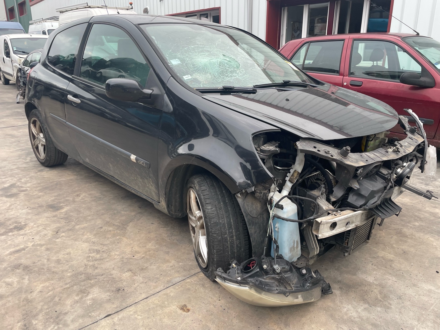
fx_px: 330
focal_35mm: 26
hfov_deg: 67.3
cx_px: 220
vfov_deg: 53.1
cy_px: 165
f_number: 1.6
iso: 32
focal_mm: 4.2
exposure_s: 1/165
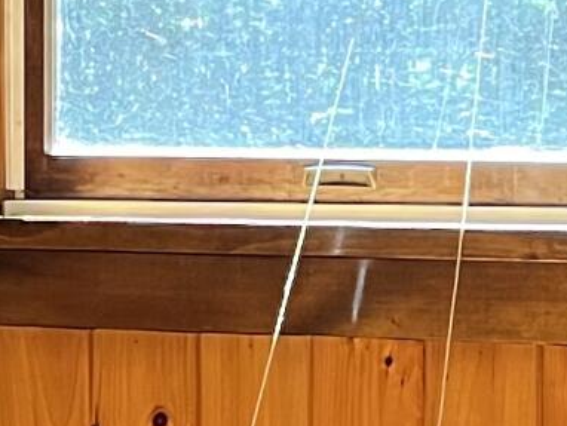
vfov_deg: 7.3
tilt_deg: -4.9
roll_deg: +0.7
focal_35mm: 204
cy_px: 285
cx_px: -177
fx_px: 3344
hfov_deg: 9.5
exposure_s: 1/60
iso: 100
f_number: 1.5
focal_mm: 5.7
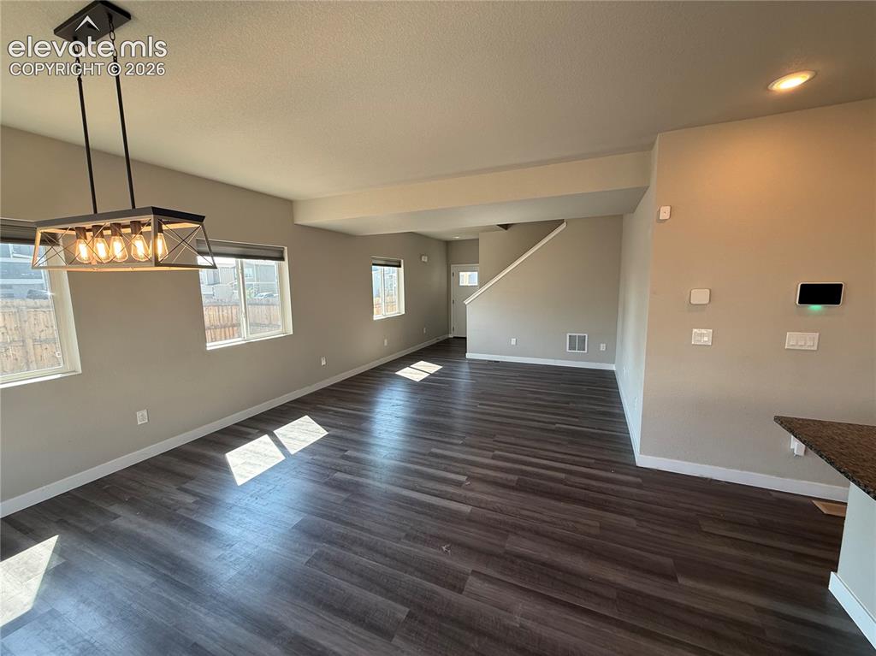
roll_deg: -0.3
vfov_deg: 85.6
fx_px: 354
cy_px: 328
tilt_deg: -5.6
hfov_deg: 102.1
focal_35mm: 14
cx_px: 438
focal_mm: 2.22
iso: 80
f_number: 2.2
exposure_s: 1/120
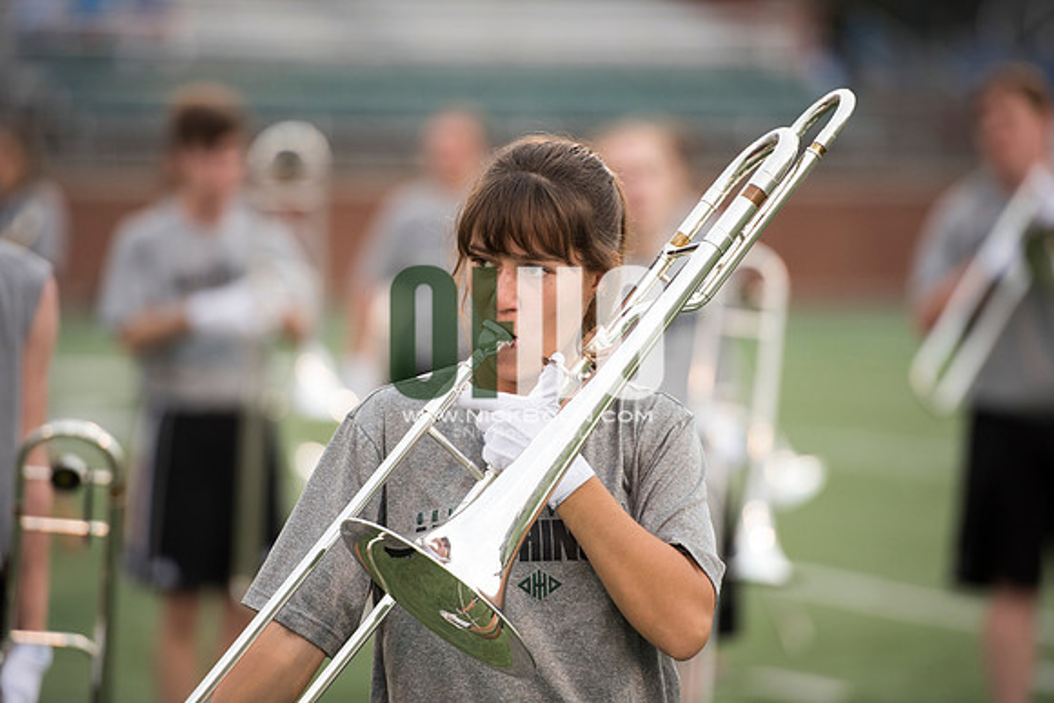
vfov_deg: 6.9
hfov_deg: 10.3
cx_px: 527
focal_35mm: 200
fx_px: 5857
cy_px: 352
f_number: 2.8
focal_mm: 200
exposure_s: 1/1250
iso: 1000
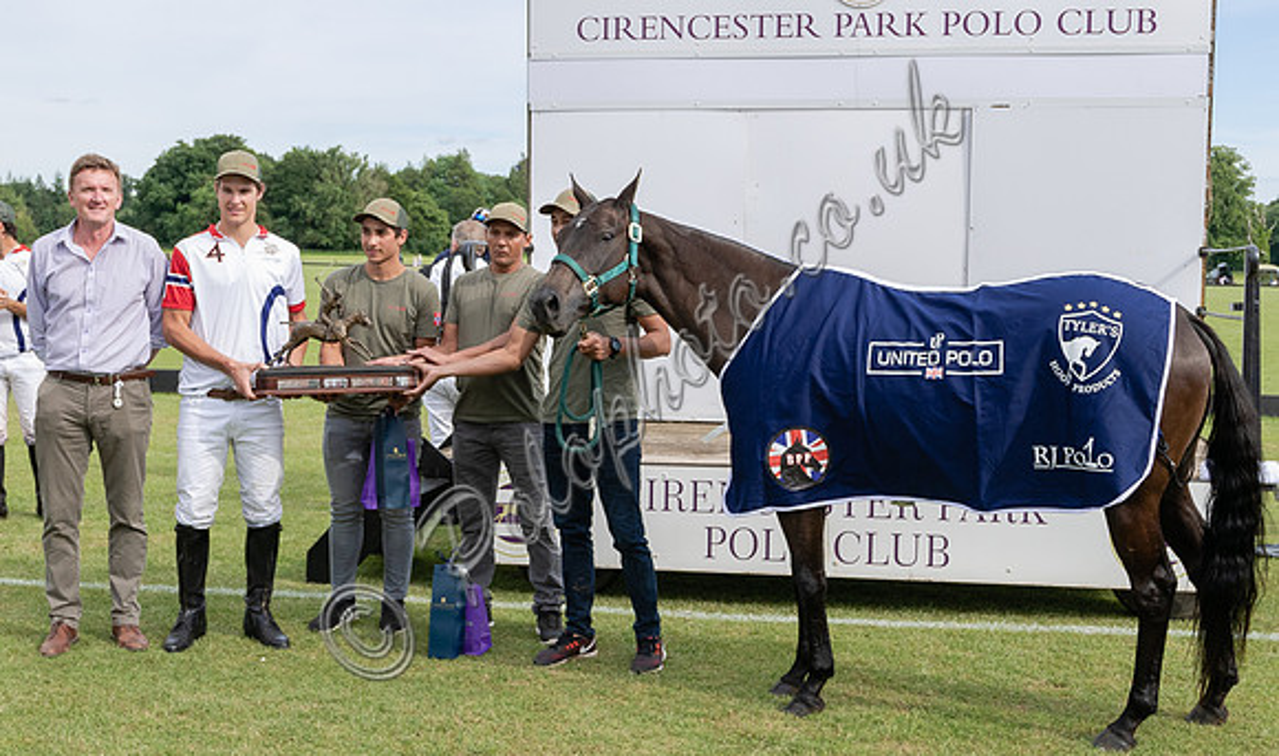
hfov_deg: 40.9
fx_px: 1717
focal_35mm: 50
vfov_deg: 24.8
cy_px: 397
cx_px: 642
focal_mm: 20.6
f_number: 5.6
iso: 200
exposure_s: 1/320
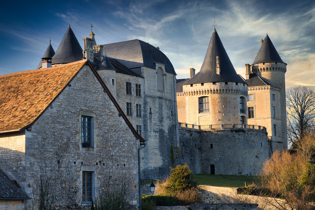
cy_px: 105
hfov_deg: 24.2
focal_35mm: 84
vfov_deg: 16.3
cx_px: 158
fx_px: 735
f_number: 8
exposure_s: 1/80
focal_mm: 56
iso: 100
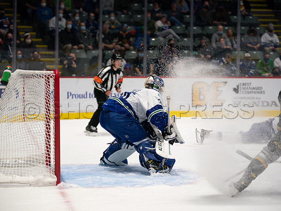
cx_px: 140
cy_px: 106
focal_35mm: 111
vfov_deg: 13.4
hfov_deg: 17.8
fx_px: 899
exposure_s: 1/1250
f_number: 2.8
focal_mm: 98
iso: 2000
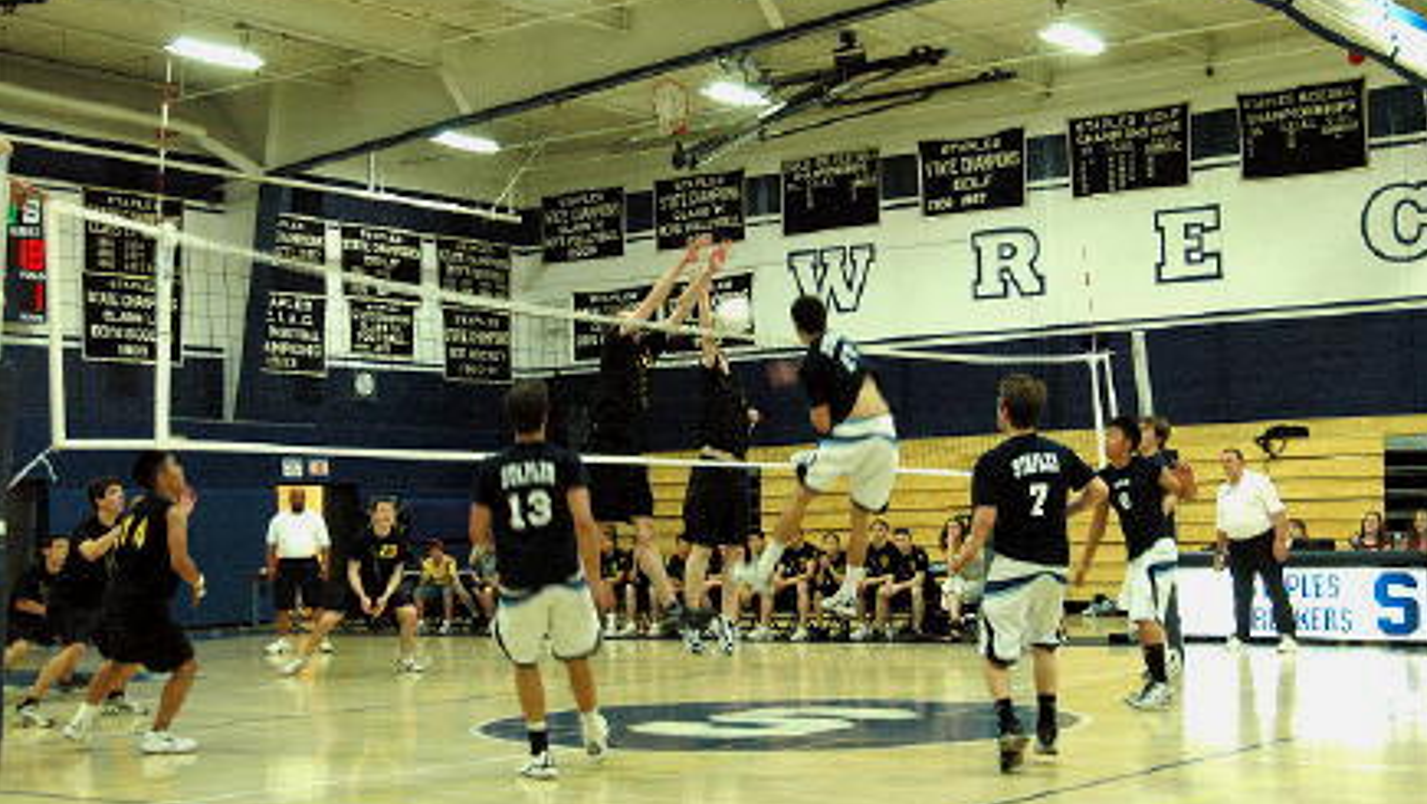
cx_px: 718
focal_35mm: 56
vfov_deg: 21.6
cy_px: 351
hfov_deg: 37.5
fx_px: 2102
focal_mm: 35
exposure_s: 1/60
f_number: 5.6
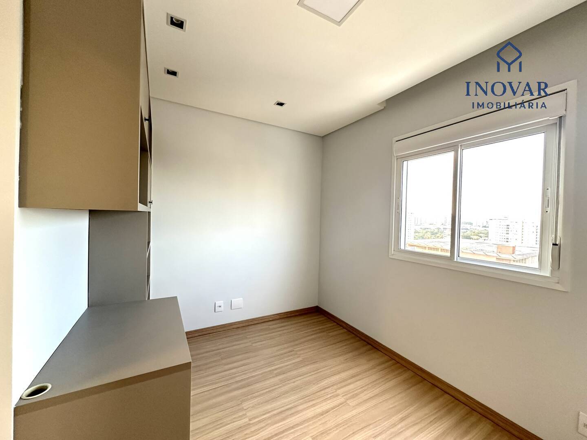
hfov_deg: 102.1
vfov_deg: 85.7
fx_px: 237
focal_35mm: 14
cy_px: 220
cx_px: 294
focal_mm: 2.22
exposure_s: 1/60
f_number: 2.2
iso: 250
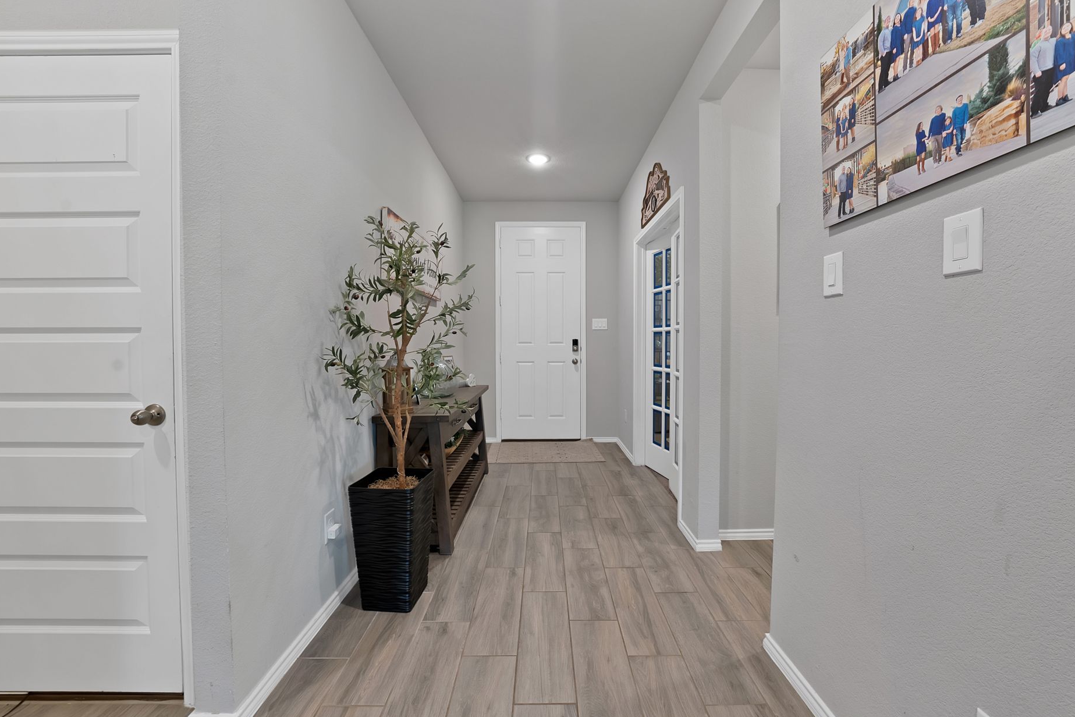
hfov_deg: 108.3
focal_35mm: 13
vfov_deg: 85.4
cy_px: 358
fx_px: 388
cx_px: 551
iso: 640
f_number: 9
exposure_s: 1/1.67
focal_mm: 12
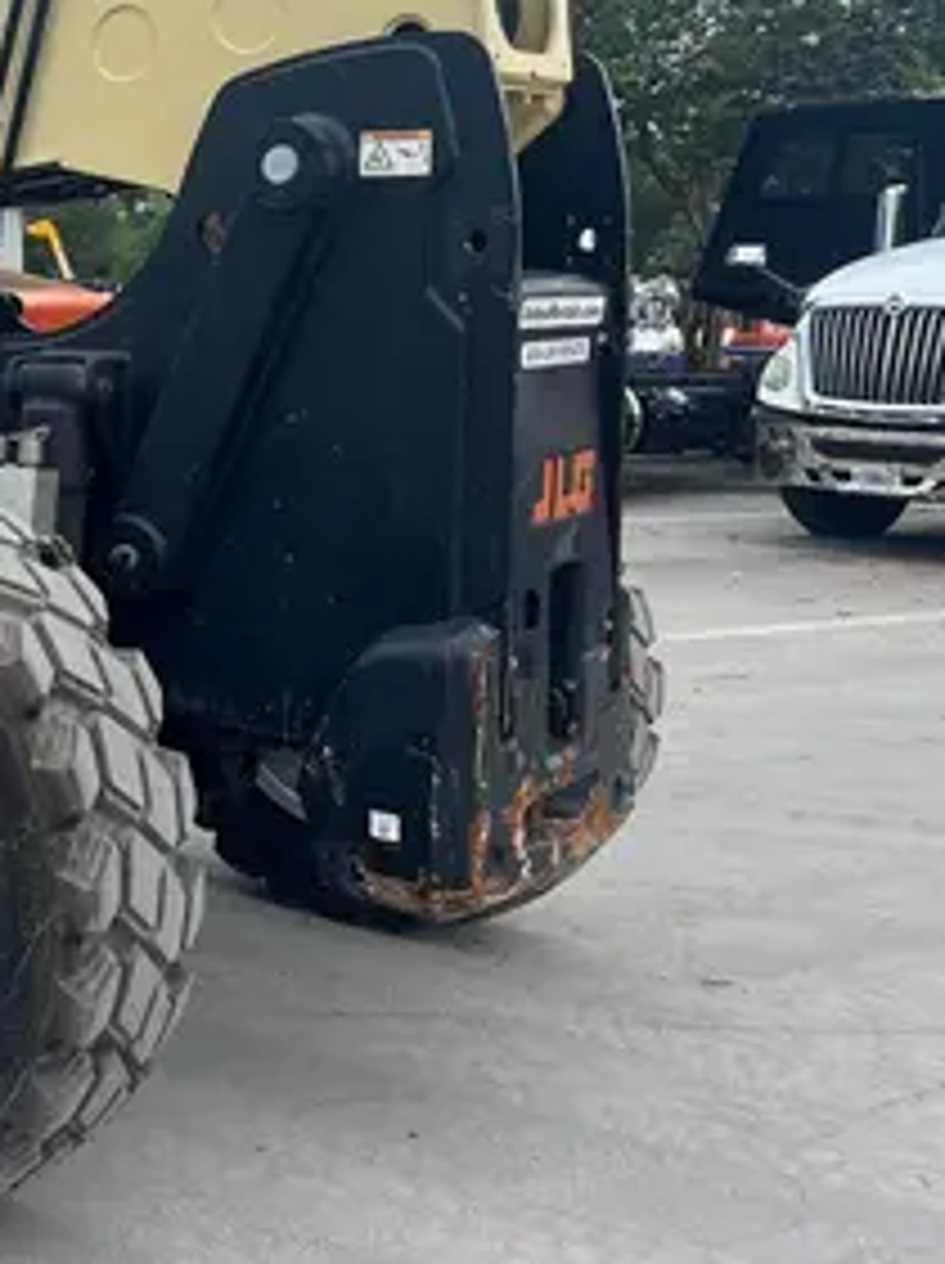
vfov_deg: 37.1
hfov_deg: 24.7
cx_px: -288
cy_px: 421
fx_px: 1861
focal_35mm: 51
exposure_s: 1/1186
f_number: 1.6
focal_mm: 5.1
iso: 50
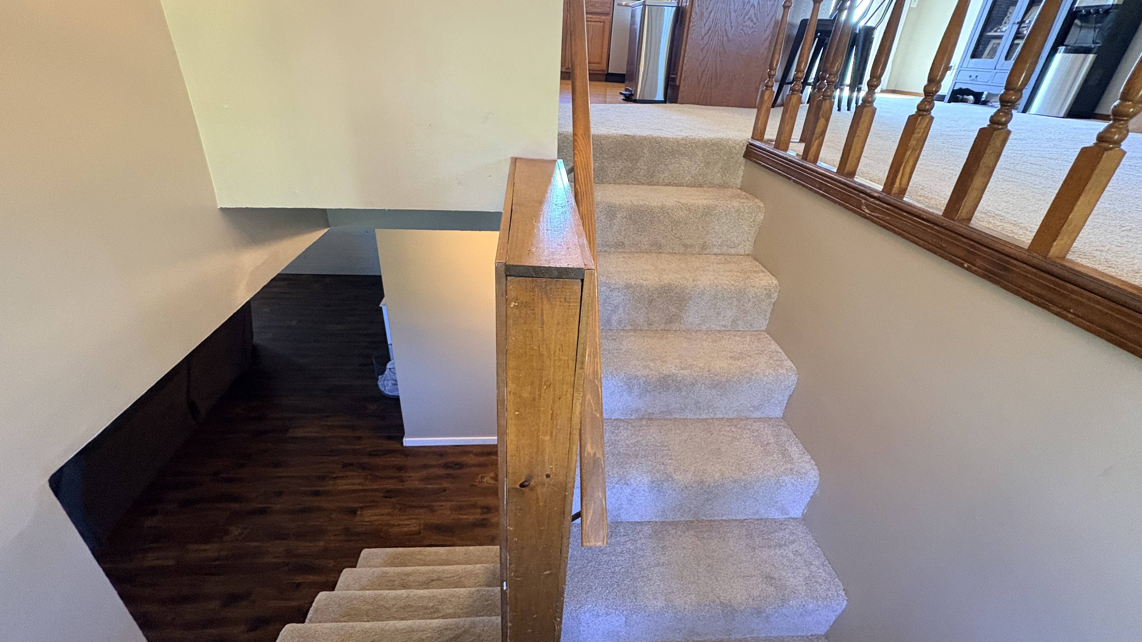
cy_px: 304
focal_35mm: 16
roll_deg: -3.6
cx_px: 567
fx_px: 484
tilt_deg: -28.0
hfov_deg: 99.4
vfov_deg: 67.0
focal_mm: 2.22
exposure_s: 1/60
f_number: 2.2
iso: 400
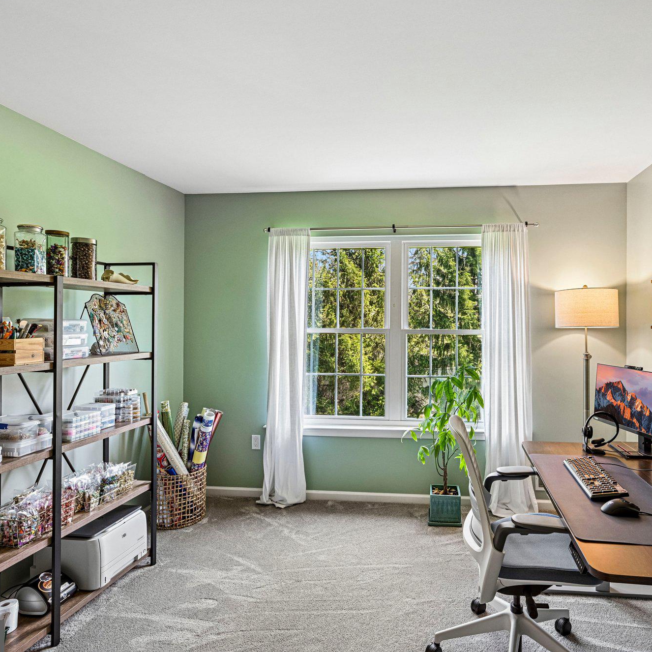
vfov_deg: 72.1
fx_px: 448
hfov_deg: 71.2
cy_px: 320
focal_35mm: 21
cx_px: 399
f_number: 8
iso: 800
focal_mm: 16
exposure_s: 1/20
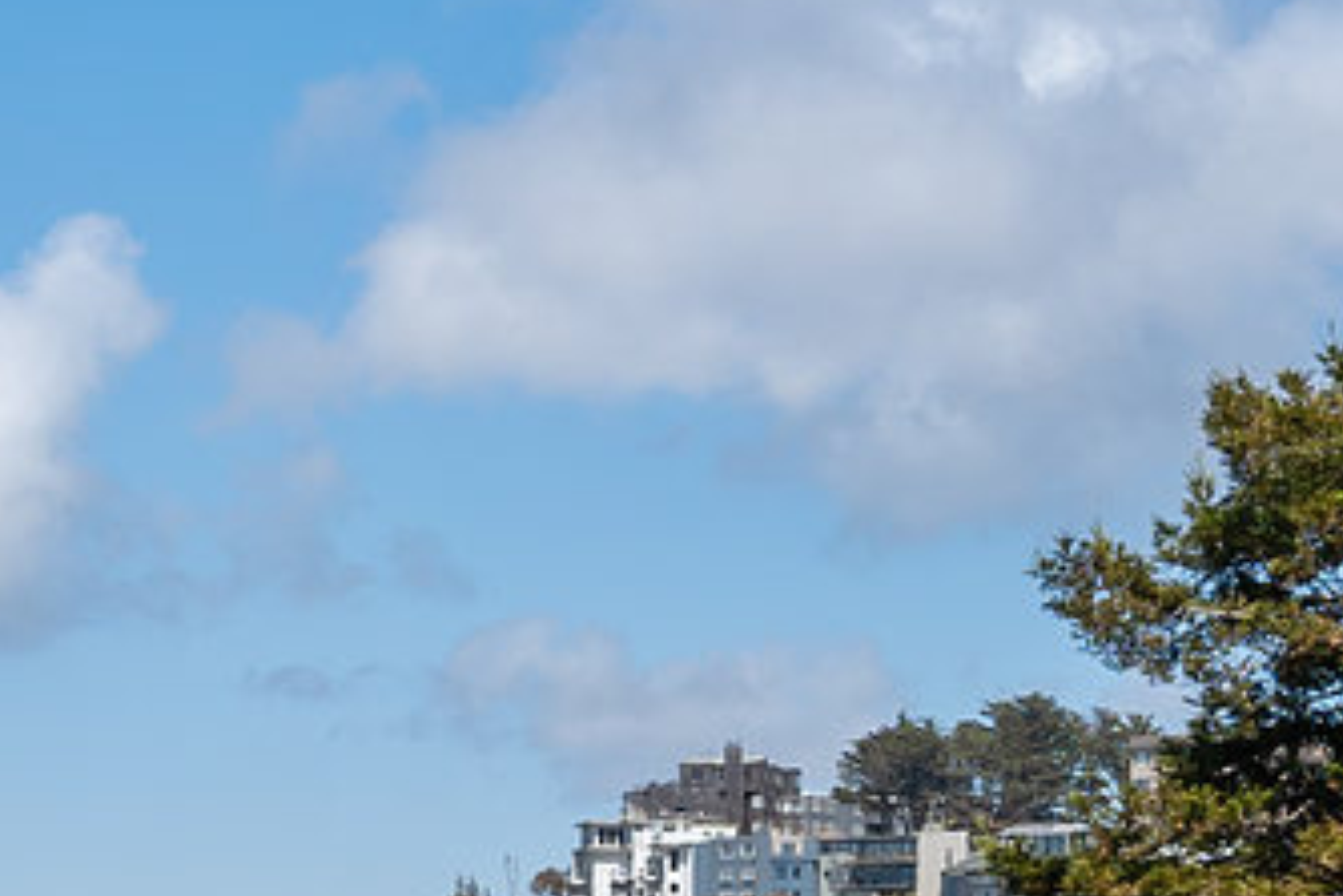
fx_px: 5486
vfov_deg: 9.3
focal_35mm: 147
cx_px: 603
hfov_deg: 14.0
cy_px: 436
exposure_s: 1/250
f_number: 9
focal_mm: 24
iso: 100
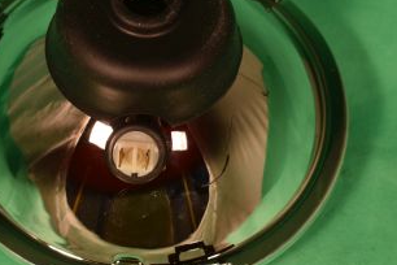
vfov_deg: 12.9
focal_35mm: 106
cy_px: 107
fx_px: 1169
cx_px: 175
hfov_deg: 19.3
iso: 100
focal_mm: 36
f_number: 6.3
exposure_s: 1/100
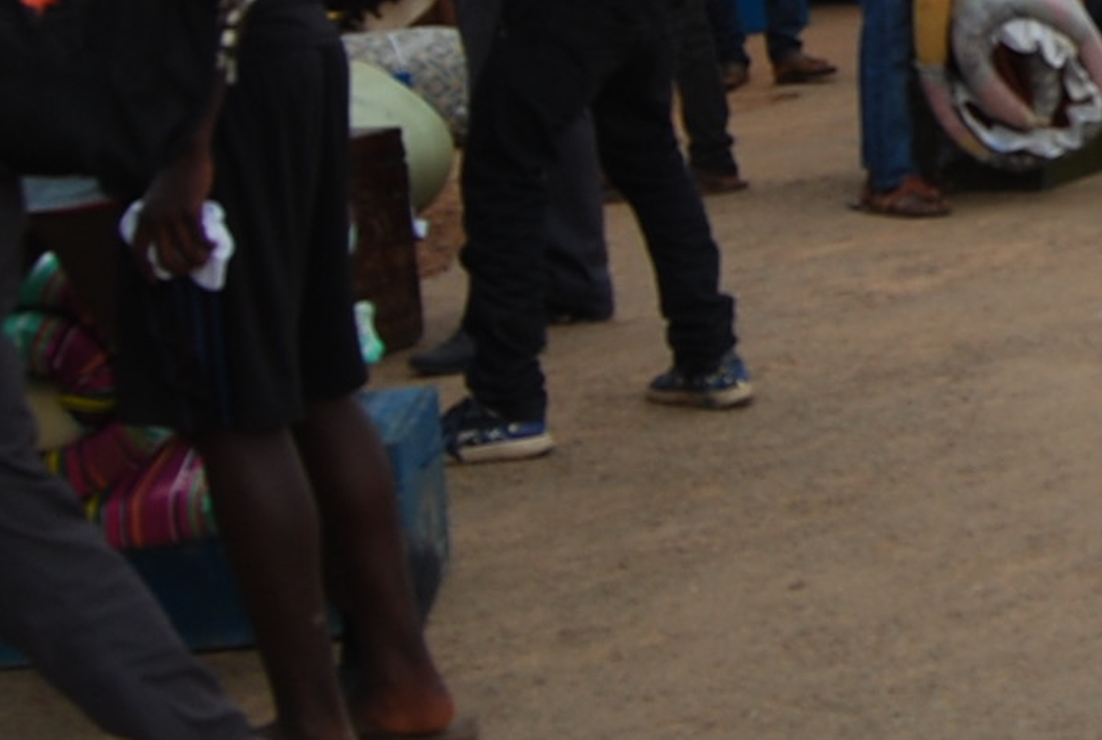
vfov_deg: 10.6
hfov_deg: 15.1
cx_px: 1545
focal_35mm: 127
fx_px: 3895
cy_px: -247
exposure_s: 1/125
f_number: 5.6
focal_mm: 20
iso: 110
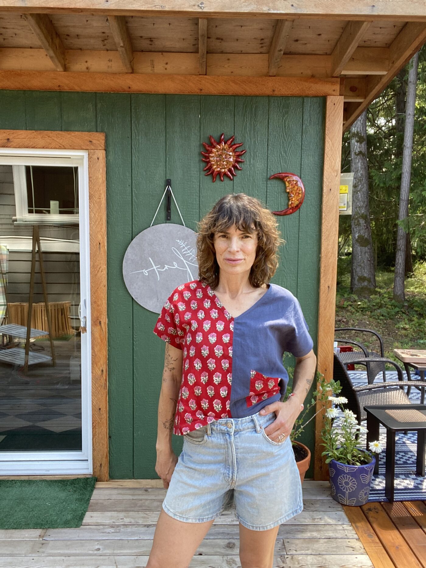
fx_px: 492
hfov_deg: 46.8
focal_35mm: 30
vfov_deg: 60.0
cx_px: 213
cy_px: 284
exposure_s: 1/122
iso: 80
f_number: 2.2
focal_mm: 2.71
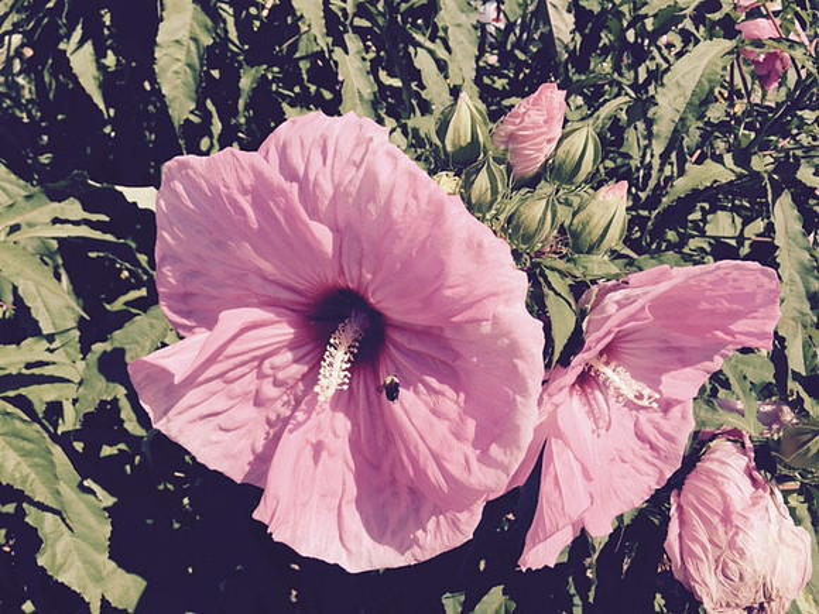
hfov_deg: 61.7
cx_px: 410
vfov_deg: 48.2
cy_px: 307
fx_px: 686
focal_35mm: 29
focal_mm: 4.15
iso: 32
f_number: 2.2
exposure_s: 1/2326
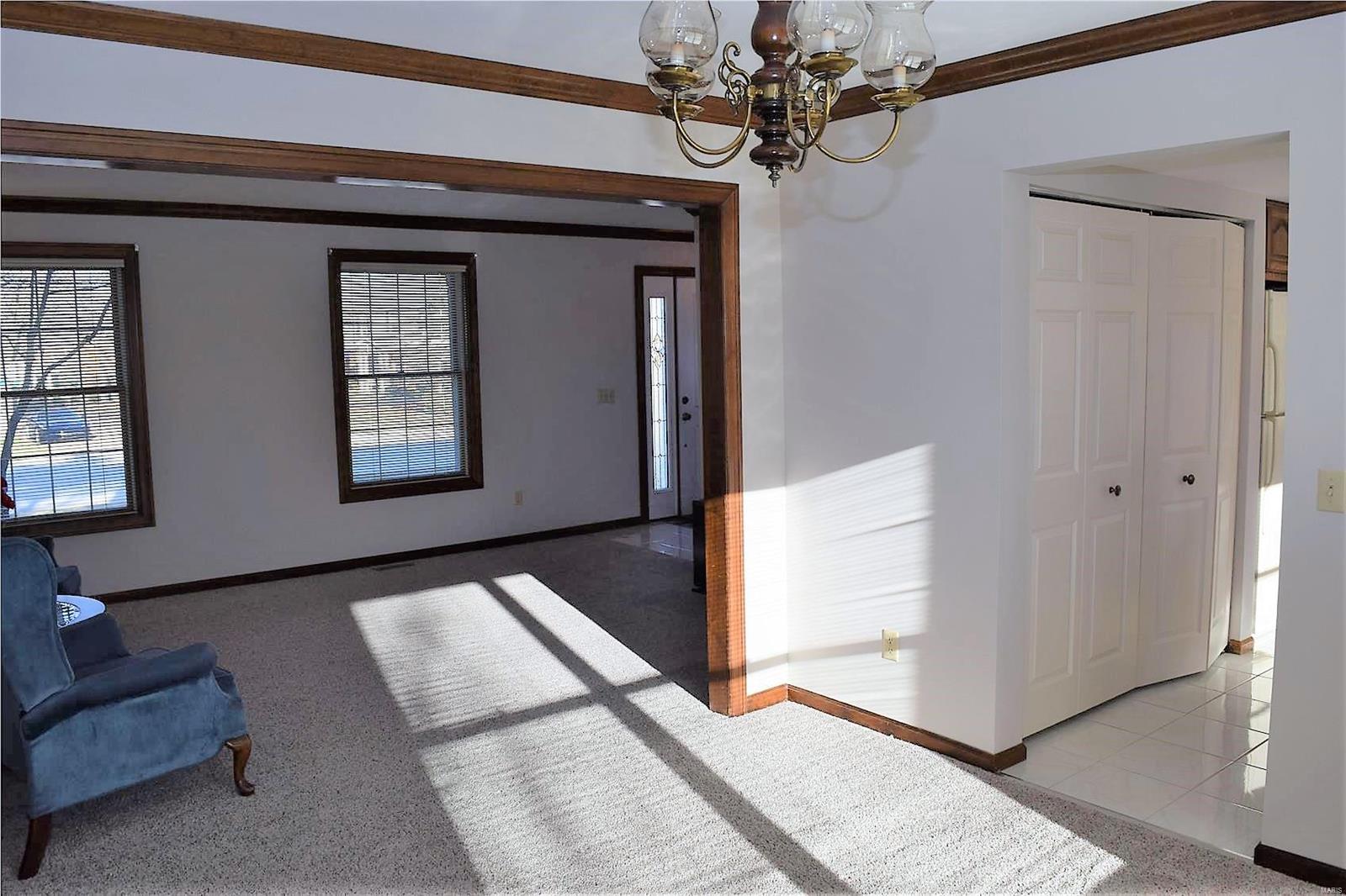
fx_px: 1009
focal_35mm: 27
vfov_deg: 47.9
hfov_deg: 67.4
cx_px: 673
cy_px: 448
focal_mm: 18
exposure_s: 1/200
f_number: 7.1
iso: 400
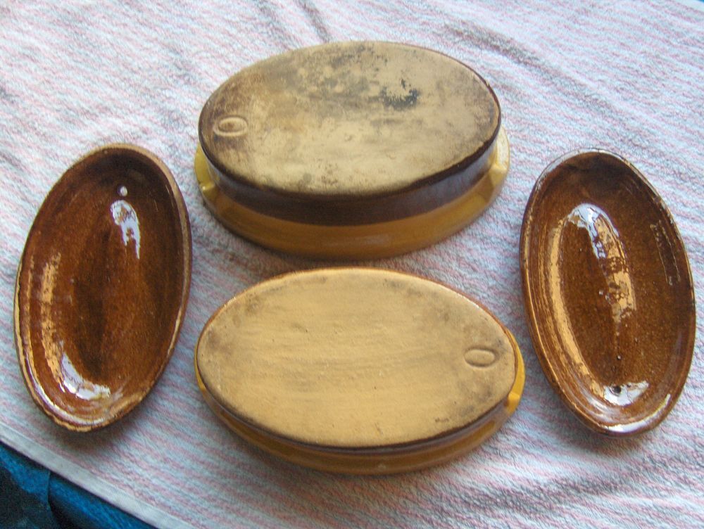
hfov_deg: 52.6
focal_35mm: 35
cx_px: 352
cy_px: 264
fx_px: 712
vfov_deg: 40.8
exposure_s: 1/79.7
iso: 200
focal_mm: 7.5
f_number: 2.8
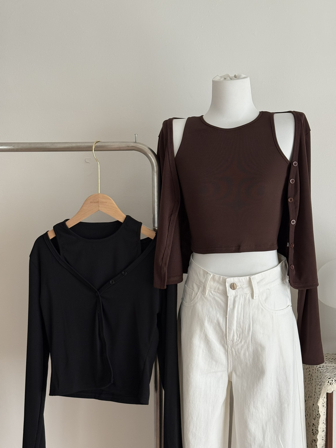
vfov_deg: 39.7
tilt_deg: -3.1
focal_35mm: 48
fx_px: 621
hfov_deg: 30.3
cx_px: 168
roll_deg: -0.1
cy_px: 224
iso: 100
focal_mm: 6.76
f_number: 1.78
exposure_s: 1/100
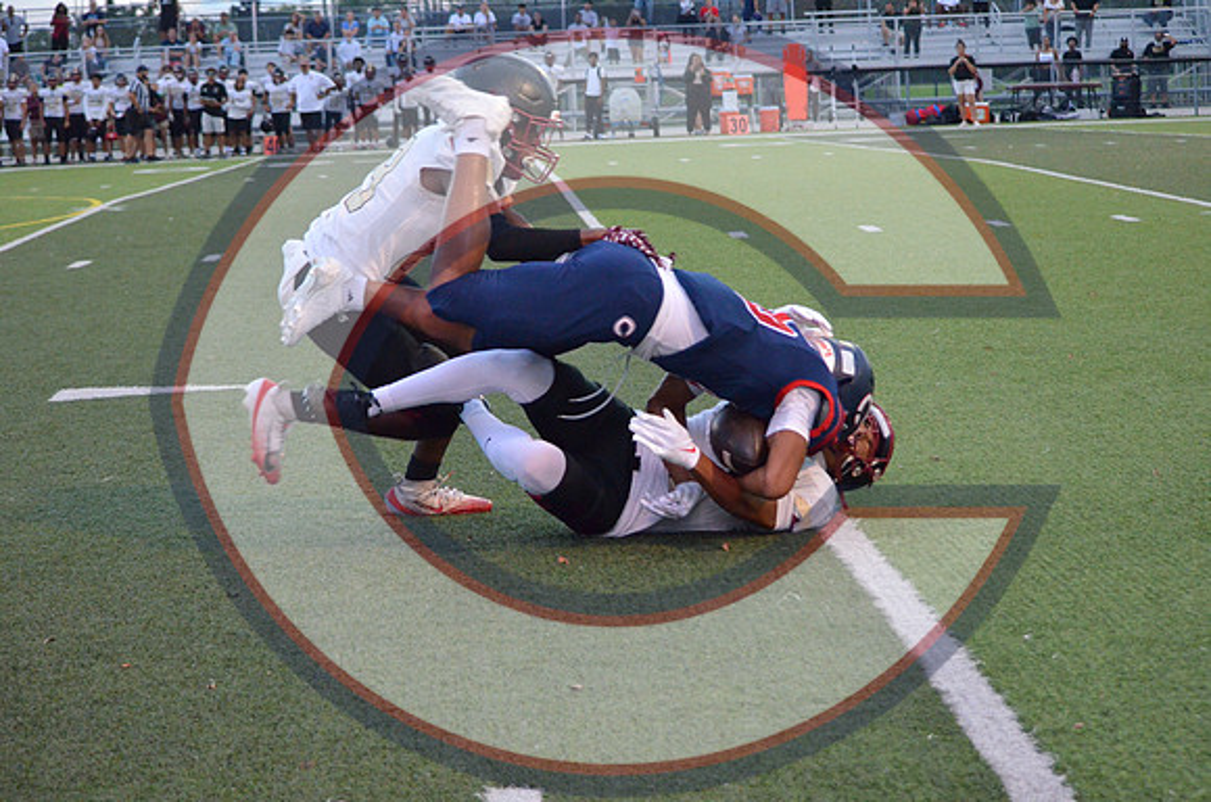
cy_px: 401
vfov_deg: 16.5
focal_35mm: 82
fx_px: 2769
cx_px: 606
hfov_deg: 24.7
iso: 2500
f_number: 4.5
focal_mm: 55
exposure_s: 1/500
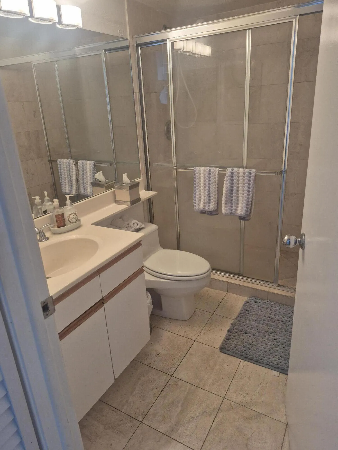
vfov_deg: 73.9
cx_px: 169
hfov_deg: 58.9
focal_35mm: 23
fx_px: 299
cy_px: 225
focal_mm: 5.4
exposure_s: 1/120
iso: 200
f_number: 1.8
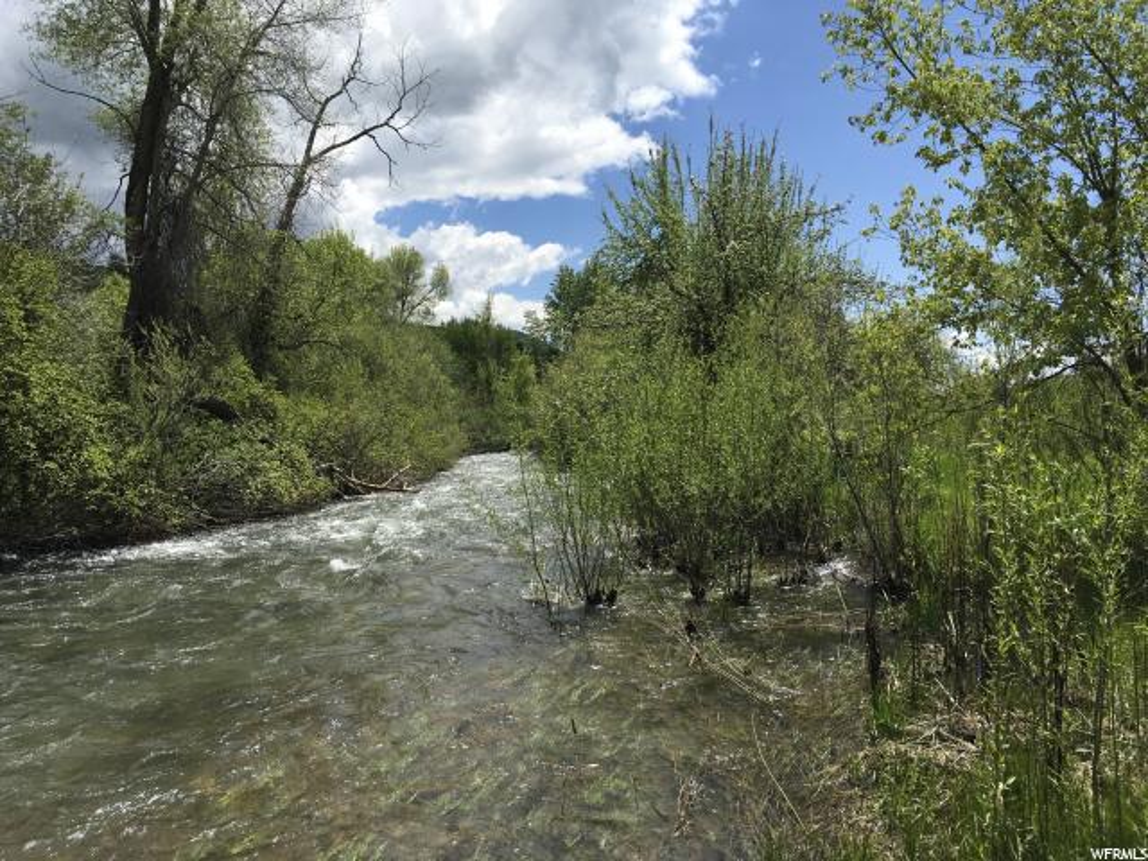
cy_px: 430
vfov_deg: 48.2
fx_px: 962
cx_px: 574
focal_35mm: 29
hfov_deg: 61.7
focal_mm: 4.15
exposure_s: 1/2481
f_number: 2.2
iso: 25
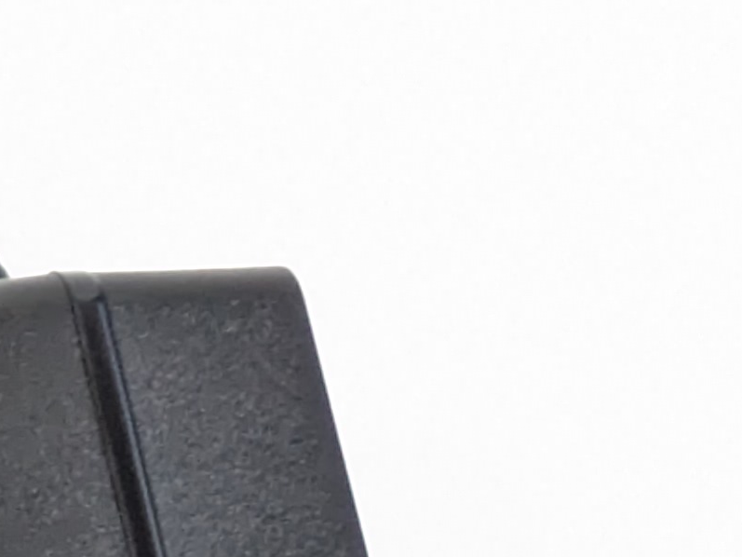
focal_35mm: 296
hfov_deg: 6.4
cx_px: -1032
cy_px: 1123
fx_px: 6346
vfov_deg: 4.9
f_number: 1.89
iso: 495
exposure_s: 1/50
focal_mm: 5.43
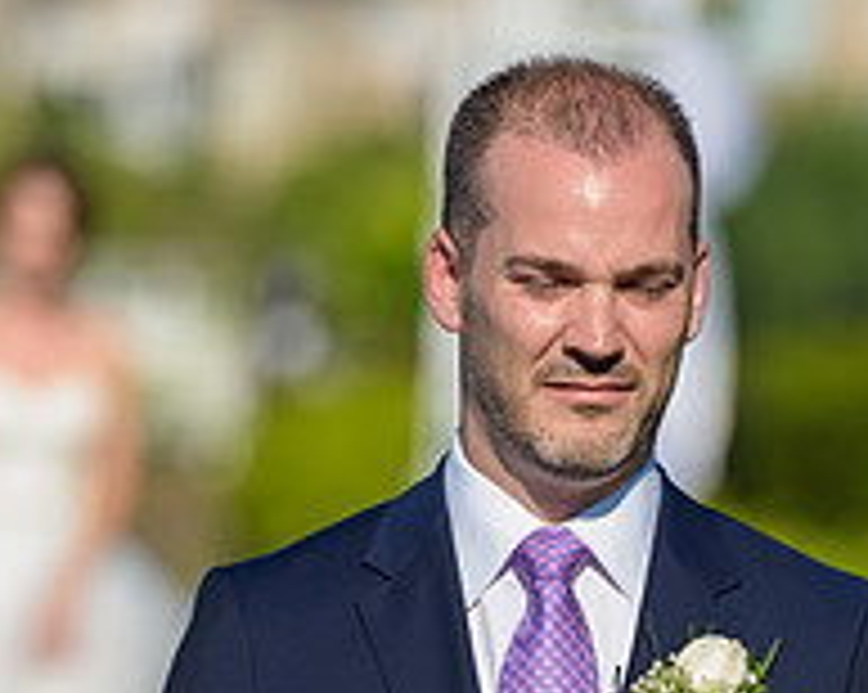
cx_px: 516
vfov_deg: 2.4
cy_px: 754
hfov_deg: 3.0
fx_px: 16733
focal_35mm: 652
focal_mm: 200
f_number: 4
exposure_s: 1/2500
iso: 200
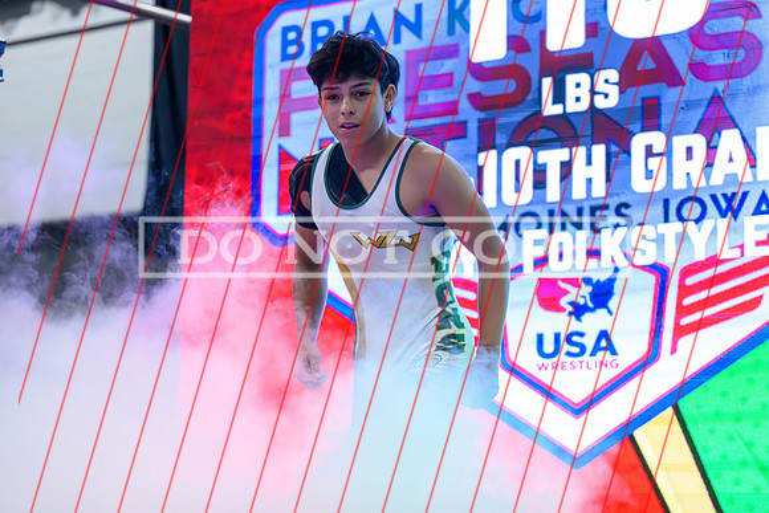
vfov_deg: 16.3
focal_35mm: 84
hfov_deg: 24.2
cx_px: 453
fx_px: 1790
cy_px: 282
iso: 8000
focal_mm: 70
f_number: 2.8
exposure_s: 1/1000
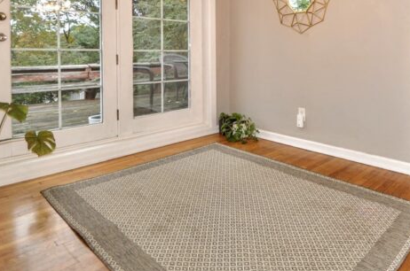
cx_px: 307
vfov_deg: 46.5
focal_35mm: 26
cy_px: 50
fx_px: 295
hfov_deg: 65.3
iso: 320
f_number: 4.5
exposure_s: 1/60
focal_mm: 10
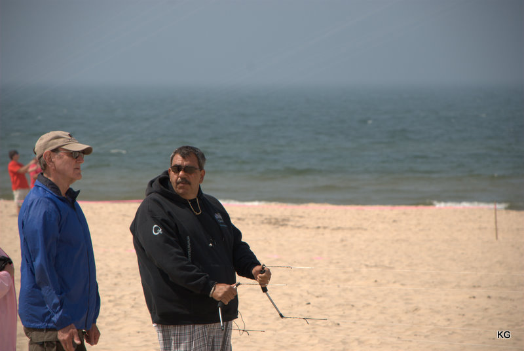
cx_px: 262
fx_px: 2952
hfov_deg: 10.1
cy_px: 176
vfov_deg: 6.8
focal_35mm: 202
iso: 125
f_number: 5.6
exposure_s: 1/500
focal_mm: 135
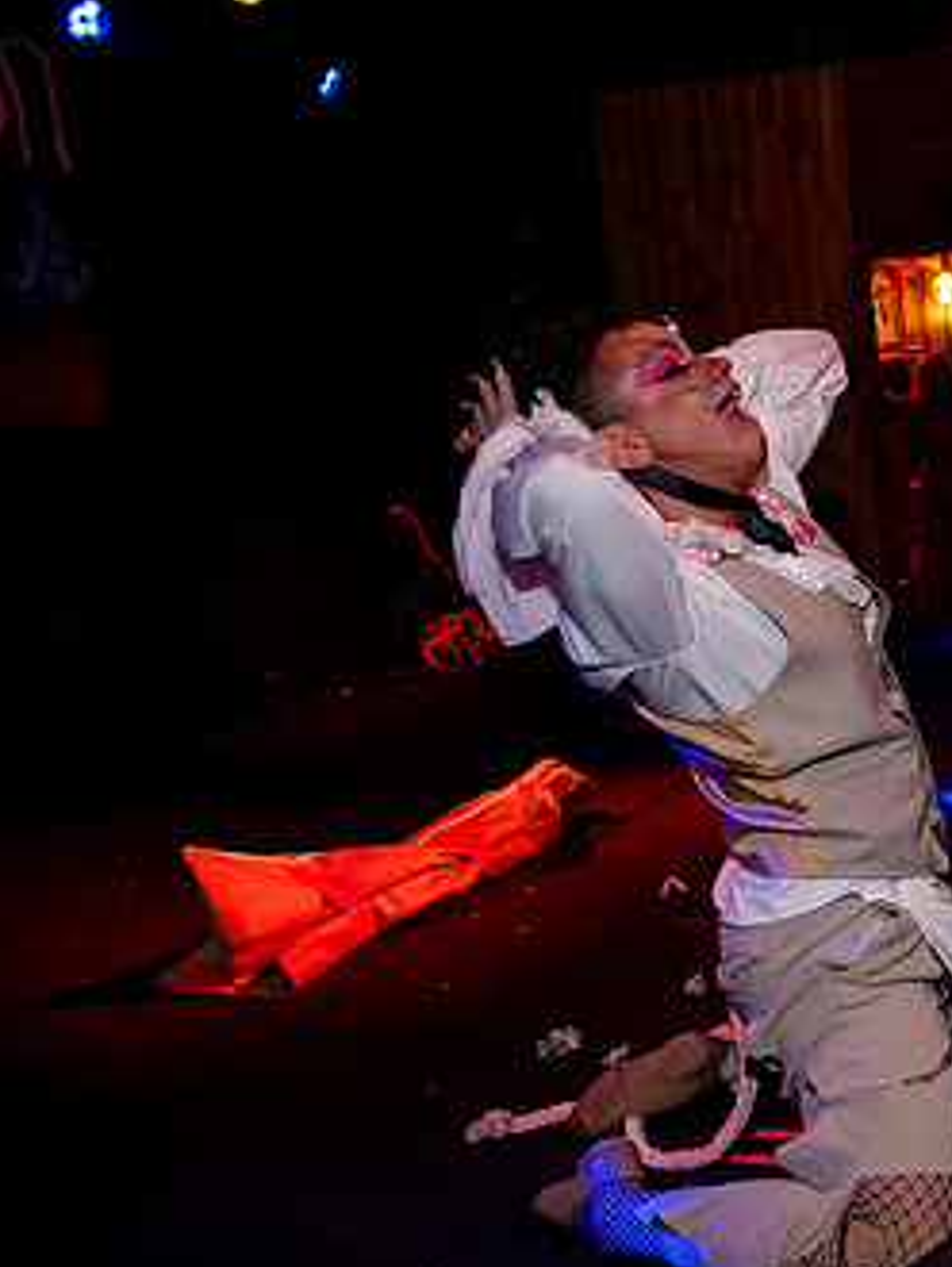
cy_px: 737
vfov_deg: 45.6
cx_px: 1102
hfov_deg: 30.6
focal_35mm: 41
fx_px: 1501
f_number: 4
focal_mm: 24
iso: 5000
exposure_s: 1/100
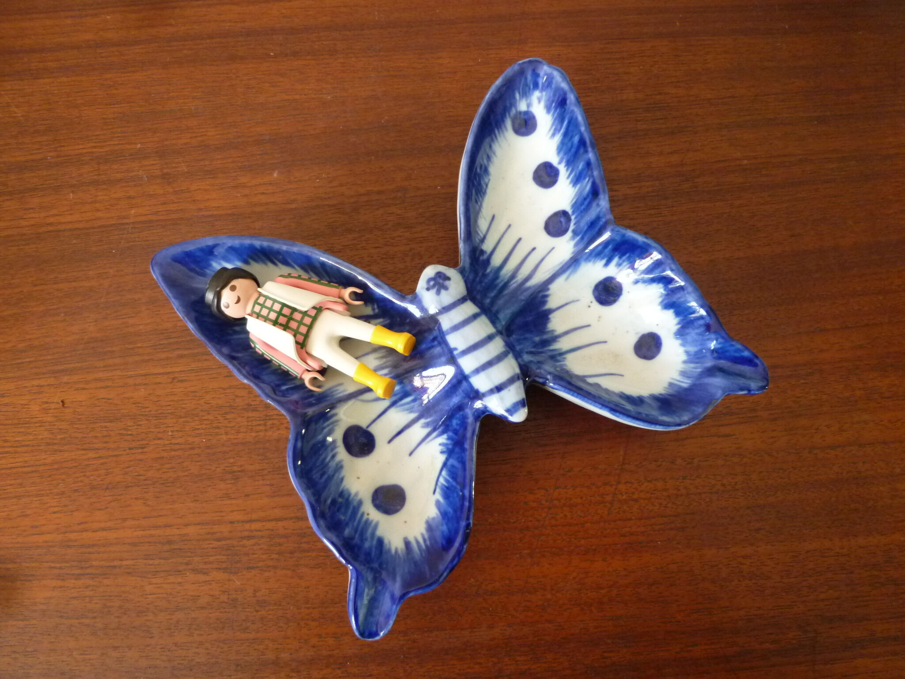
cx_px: 452
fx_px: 654
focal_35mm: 25
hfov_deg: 69.4
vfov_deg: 54.9
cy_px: 340
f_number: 2.8
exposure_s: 1/10
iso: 400
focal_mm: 4.5
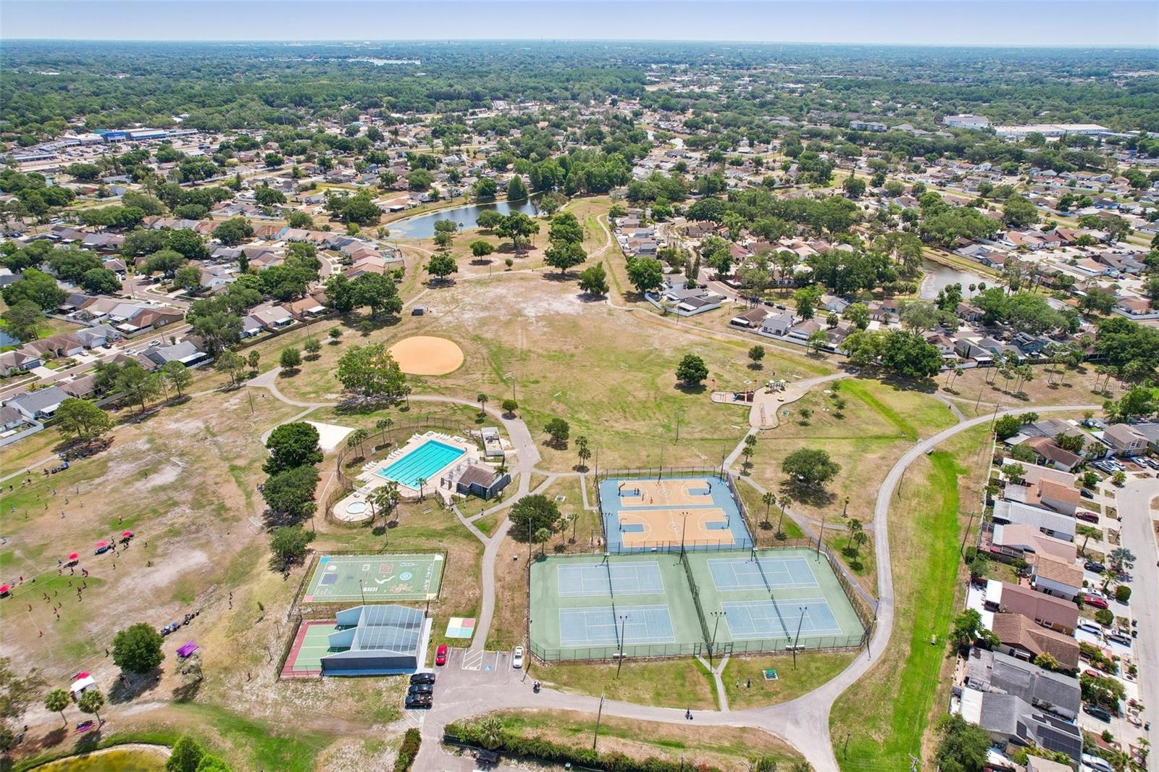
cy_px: 386
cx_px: 580
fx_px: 708
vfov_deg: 57.2
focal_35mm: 22
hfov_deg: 78.6
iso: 150
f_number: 2.8
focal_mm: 8.4
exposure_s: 1/2000
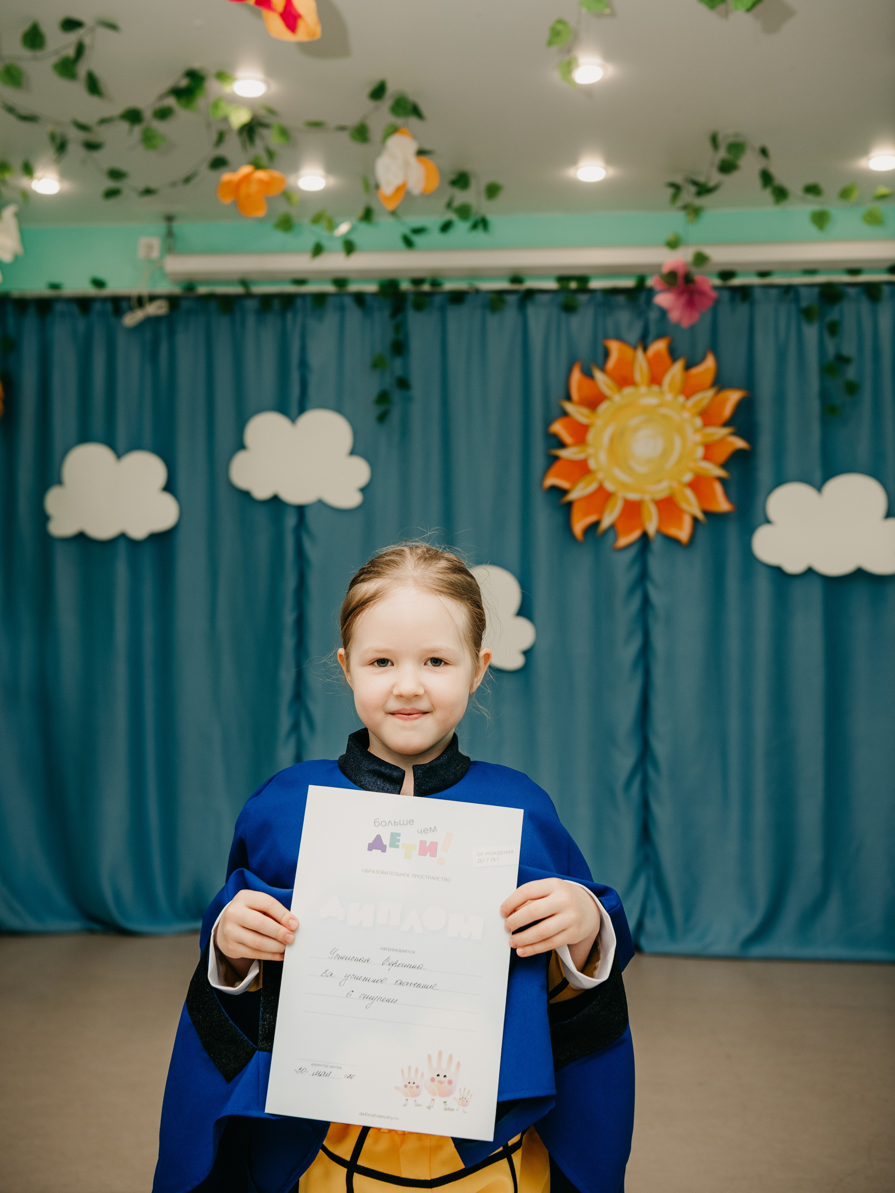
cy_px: 519
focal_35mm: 48
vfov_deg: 39.6
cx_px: 444
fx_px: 1655
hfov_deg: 30.3
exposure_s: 1/160
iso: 200
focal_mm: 44
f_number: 4
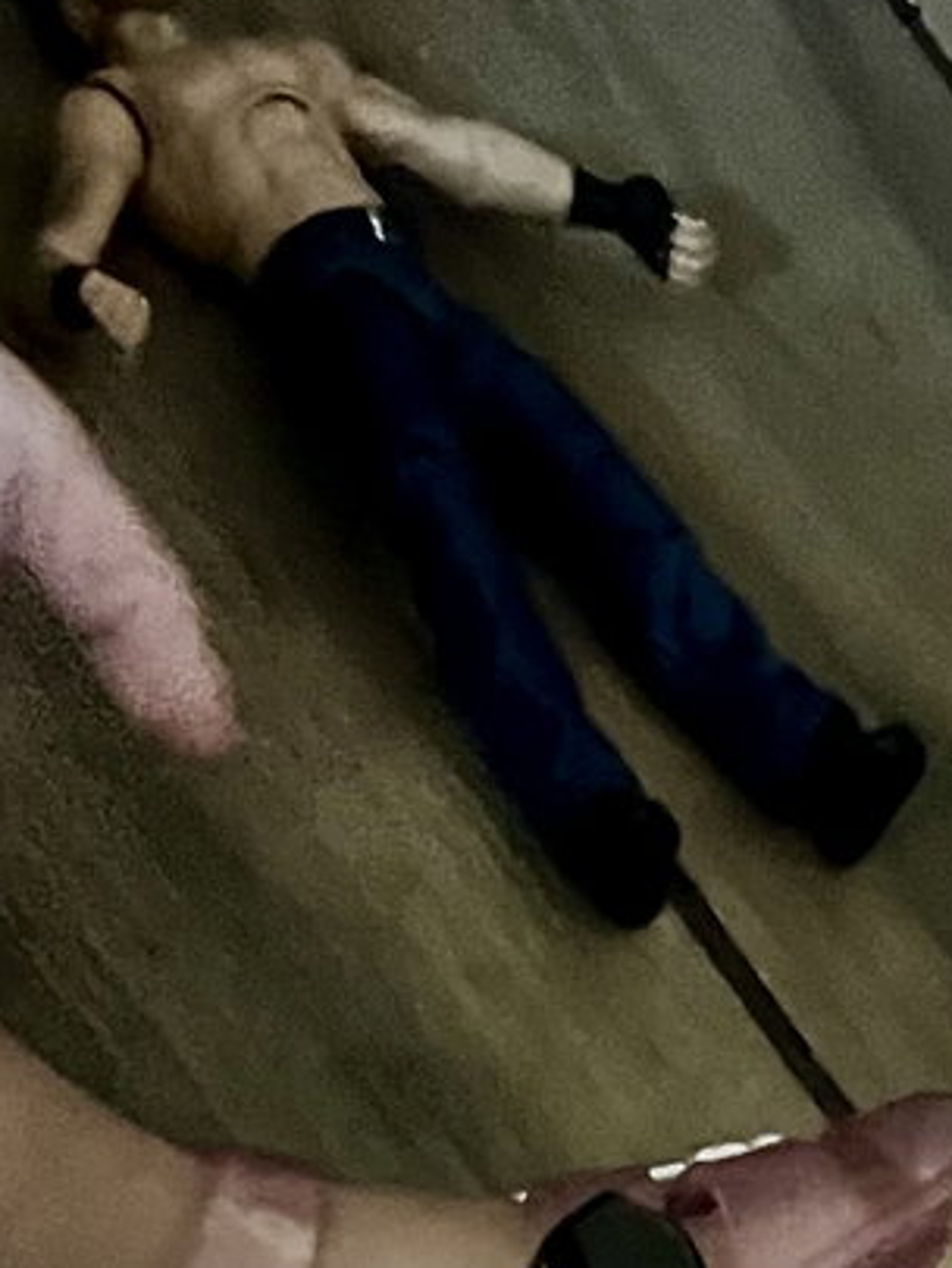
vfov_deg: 12.0
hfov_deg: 10.5
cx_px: 1397
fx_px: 5021
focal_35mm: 137
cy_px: 2916
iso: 1000
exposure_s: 1/30
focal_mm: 5.1
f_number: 1.6
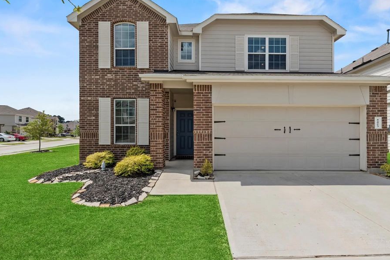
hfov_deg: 96.6
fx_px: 173
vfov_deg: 73.7
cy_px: 124
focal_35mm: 16
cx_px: 205
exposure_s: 1/400
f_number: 8
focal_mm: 14
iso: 100
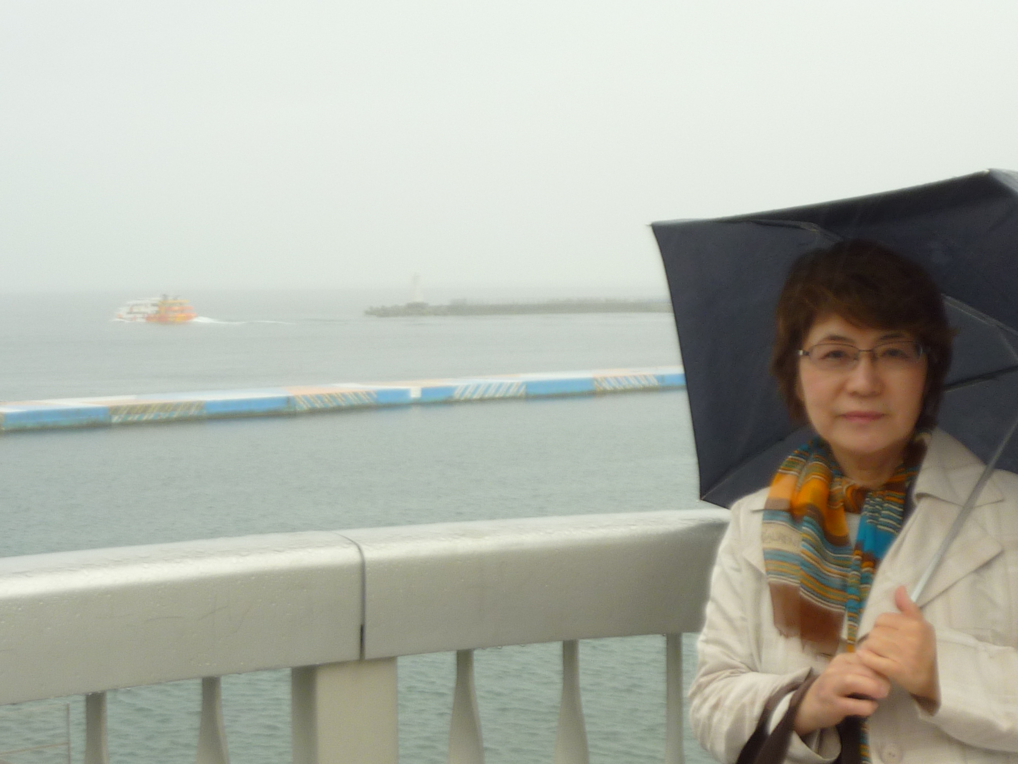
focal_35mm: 63
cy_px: 382
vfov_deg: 23.3
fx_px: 1853
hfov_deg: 30.7
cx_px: 509
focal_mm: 5.7
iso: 80
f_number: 3.5
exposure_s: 1/50
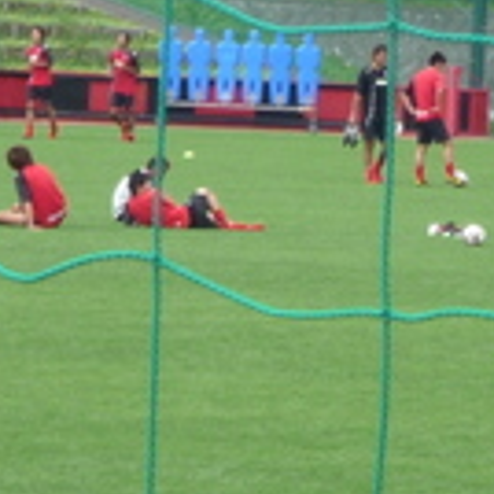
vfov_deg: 3.5
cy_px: 83
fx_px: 8041
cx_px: 380
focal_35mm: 498
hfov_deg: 3.5
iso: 100
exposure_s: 1/200
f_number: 5.6
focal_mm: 17.6
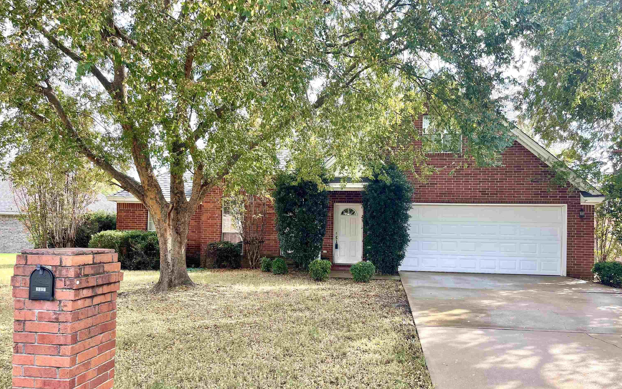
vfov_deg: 45.9
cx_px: 313
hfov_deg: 68.4
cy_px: 221
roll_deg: -1.9
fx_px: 458
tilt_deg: +1.1
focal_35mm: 27
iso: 32
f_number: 1.6
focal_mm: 5.1
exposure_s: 1/518
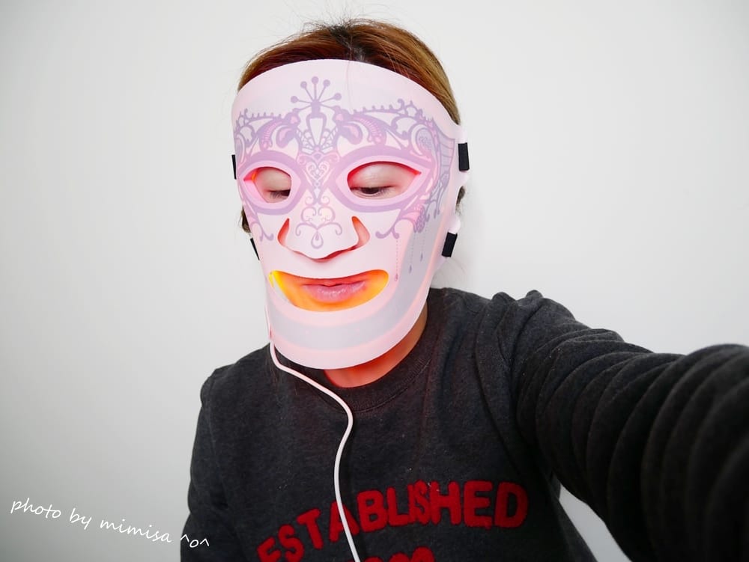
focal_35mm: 24
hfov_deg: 71.6
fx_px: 520
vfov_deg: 56.9
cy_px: 281
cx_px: 374
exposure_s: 1/60
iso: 320
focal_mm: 12
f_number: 3.5
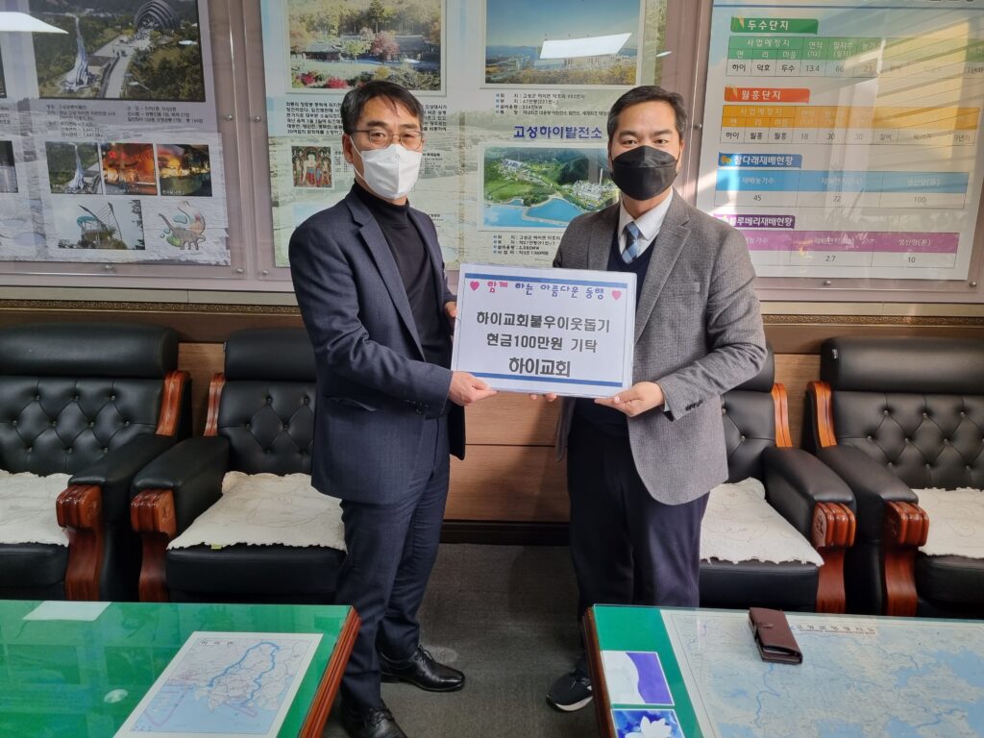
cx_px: 492
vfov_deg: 53.1
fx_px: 739
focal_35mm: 26
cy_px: 369
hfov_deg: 67.3
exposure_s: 1/120
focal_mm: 5.4
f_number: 1.8
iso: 125
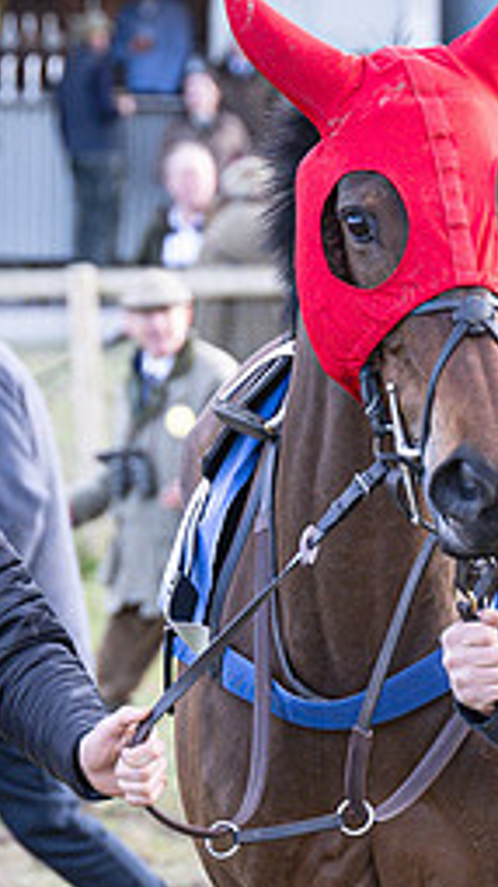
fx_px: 8683
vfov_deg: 5.9
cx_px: 171
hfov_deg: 3.3
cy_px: 517
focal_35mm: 369
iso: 400
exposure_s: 1/640
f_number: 2.8
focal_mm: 75
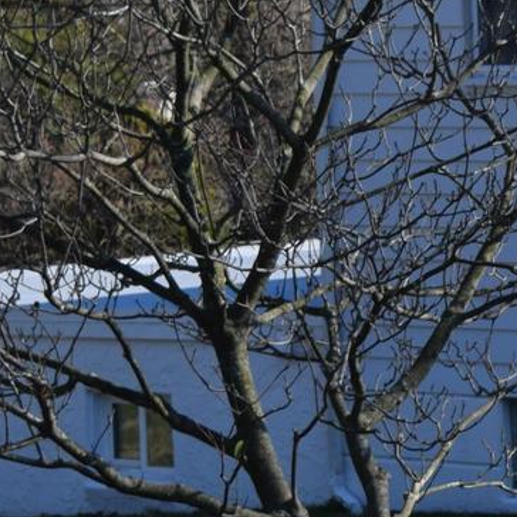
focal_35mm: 258
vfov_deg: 6.8
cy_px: 215
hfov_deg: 6.6
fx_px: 4360
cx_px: 1010
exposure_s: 1/1600
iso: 400
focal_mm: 36
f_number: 6.3
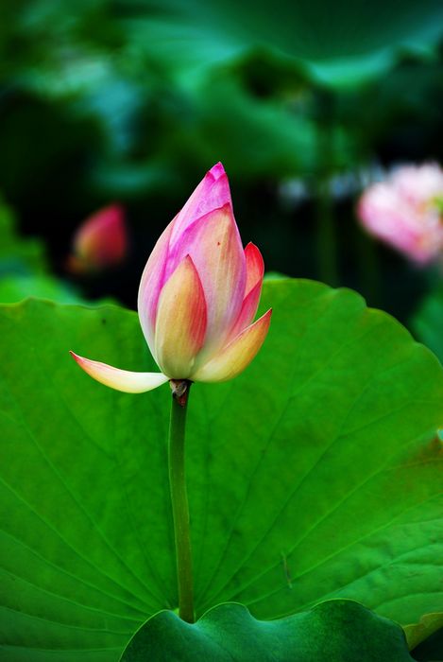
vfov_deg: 6.9
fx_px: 5518
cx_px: 222
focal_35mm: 300
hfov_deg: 4.6
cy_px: 331
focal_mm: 200
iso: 125
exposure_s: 1/125
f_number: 5.6
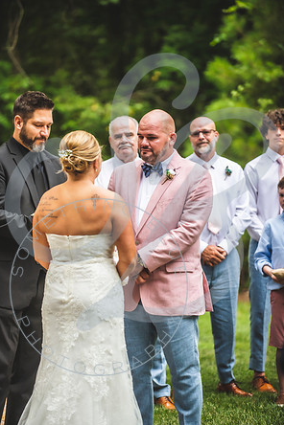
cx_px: 142
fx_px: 1799
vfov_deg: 13.5
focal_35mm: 152
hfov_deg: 9.0
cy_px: 214
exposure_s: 1/640
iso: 1000
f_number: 2.8
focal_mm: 150
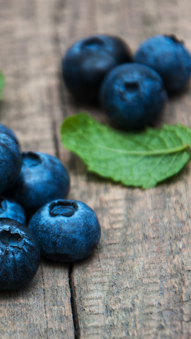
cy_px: 170
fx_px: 2233
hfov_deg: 4.9
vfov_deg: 8.7
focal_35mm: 248
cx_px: -25
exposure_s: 1/160
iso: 100
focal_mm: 105
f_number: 5.6
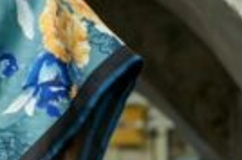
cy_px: 243
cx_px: -23
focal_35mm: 166
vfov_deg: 8.1
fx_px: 1115
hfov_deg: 12.2
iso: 320
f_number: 4
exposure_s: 1/320
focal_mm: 29
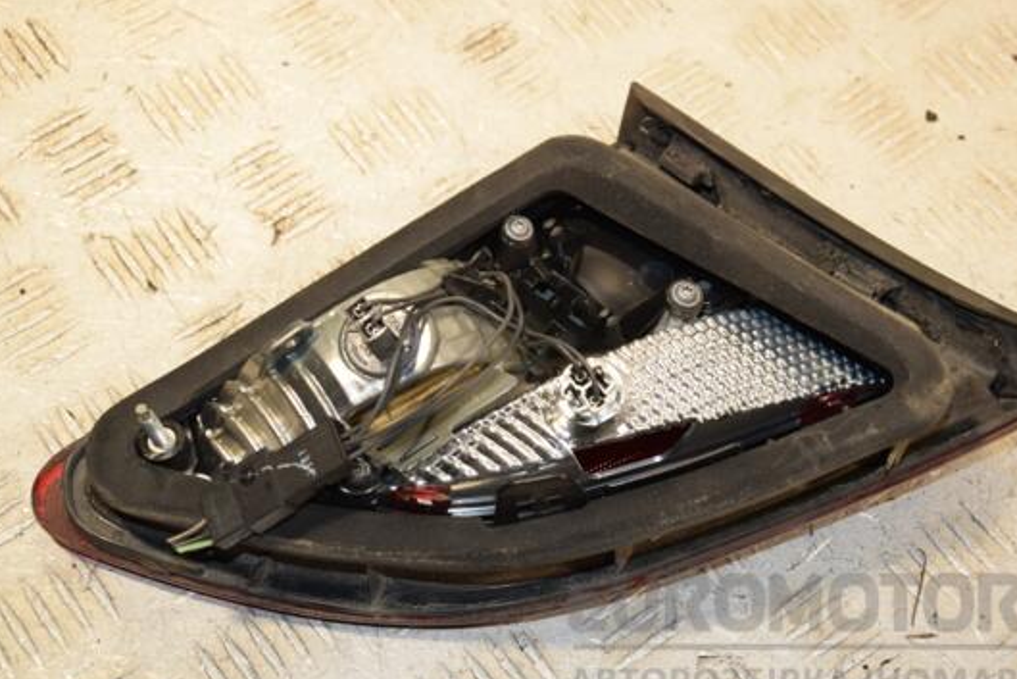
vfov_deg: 17.8
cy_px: 346
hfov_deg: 26.5
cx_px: 533
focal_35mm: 77
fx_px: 2163
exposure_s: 1/200
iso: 800
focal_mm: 45
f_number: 6.3
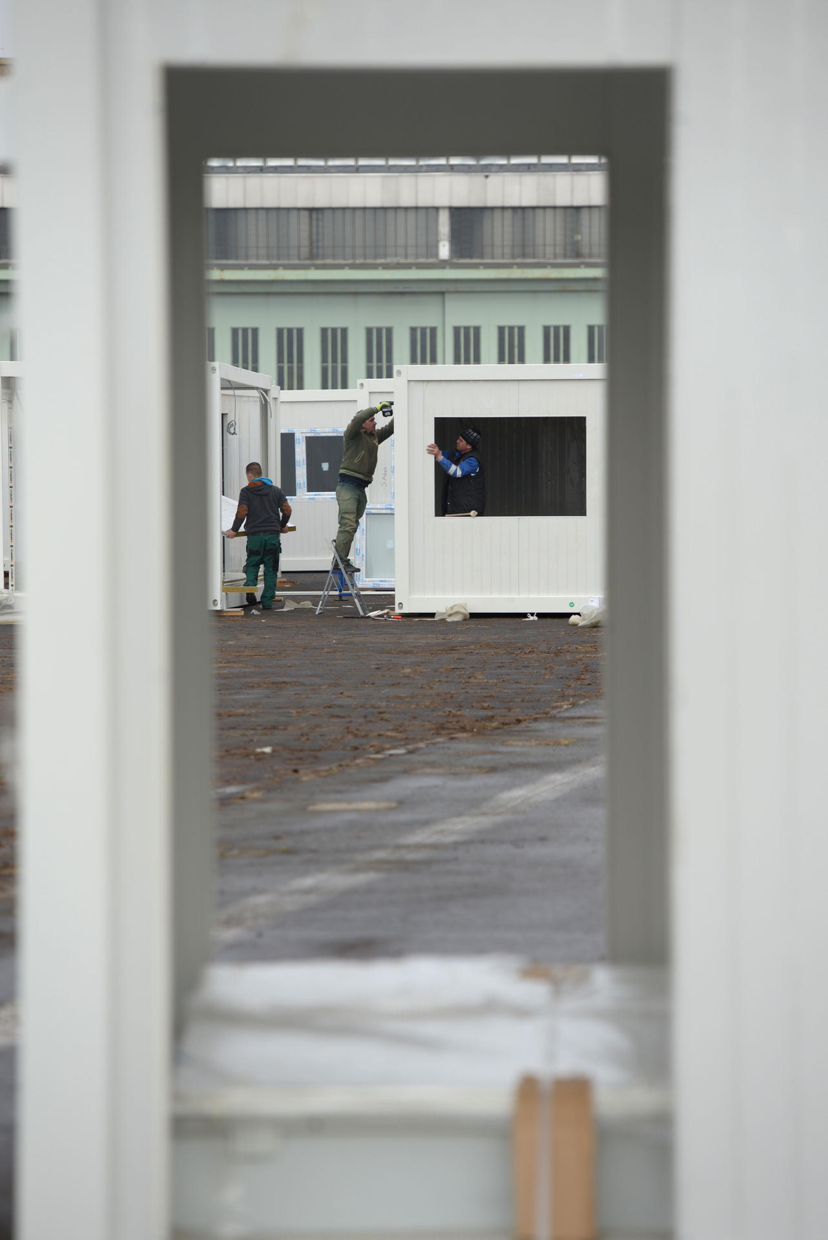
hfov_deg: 10.2
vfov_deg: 15.2
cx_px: 414
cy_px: 620
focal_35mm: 135
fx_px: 4652
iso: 160
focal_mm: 135
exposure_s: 1/1000
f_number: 3.2
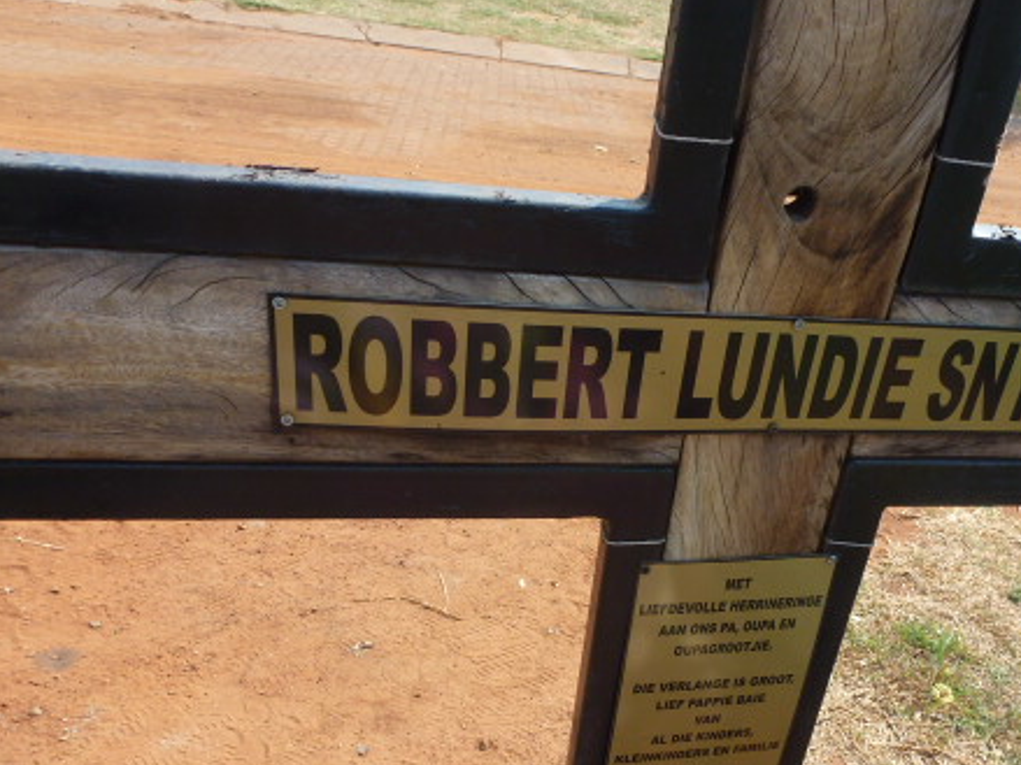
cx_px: 684
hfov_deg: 51.6
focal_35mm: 35
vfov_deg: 39.9
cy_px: 546
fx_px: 1032
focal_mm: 4.3
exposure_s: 1/320
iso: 100
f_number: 4
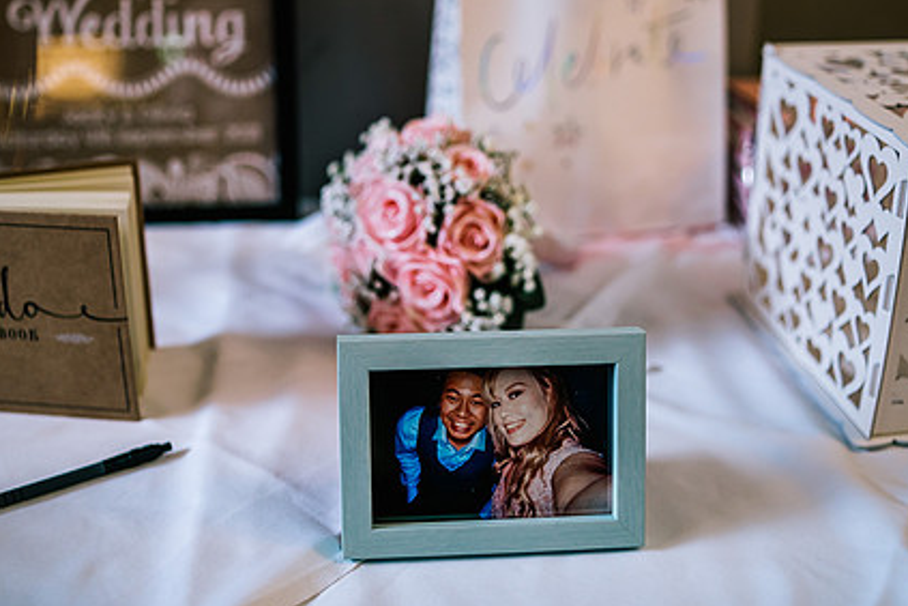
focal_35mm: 48
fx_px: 1211
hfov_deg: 41.1
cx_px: 444
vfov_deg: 27.9
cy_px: 203
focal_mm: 35
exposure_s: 1/250
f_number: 1.6
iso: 1000
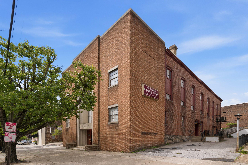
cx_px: 124
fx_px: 103
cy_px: 82
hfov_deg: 100.4
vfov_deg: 77.3
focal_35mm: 15
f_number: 9
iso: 100
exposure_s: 1/400
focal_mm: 10
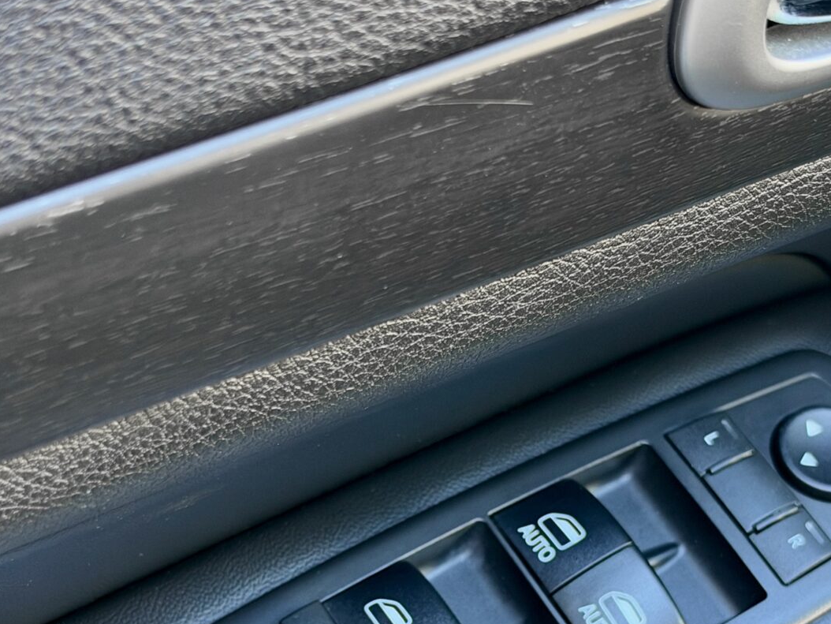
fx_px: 1633
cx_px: 464
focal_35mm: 68
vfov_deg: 21.3
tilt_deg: -52.6
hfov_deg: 28.5
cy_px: 527
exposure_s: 1/63
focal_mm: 6.93
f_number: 1.8
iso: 400
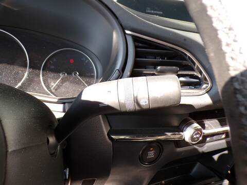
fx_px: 171
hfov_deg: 71.6
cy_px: 92
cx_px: 124
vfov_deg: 56.8
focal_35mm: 24
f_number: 3
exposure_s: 1/58
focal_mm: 4.3
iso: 100
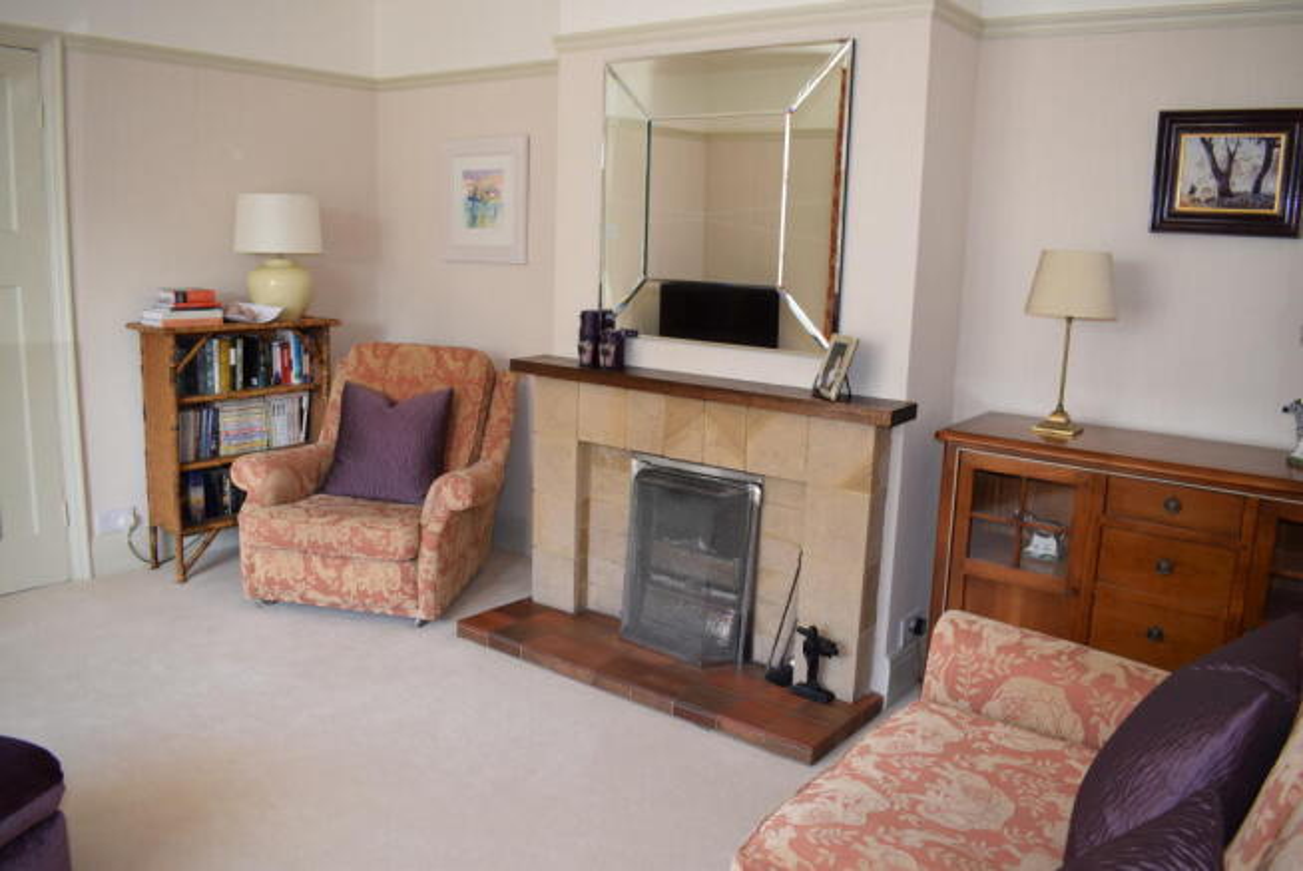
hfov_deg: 67.3
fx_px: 978
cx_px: 652
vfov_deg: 48.0
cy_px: 436
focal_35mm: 27
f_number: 5
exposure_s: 1/125
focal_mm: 18
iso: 800
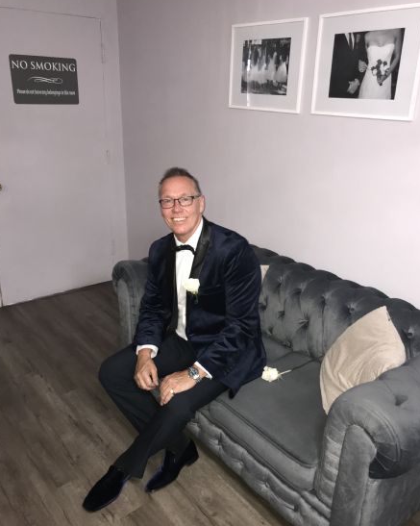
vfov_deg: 58.8
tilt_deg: -20.5
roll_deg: -0.6
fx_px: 467
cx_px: 210
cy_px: 276
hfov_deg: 48.5
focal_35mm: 30
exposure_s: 1/16
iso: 80
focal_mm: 3.99
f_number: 1.8
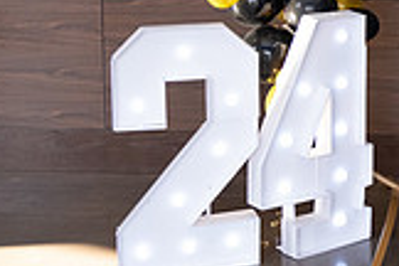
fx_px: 1108
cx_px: 562
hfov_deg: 18.5
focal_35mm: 100
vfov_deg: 13.3
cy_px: -46
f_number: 4
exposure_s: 1/200
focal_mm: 28
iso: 2000
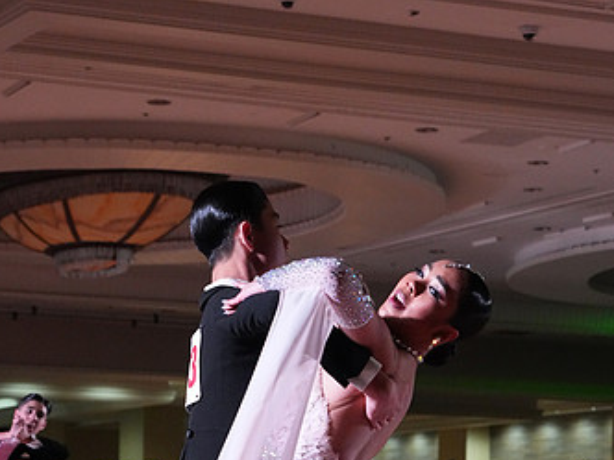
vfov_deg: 11.1
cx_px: 304
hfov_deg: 15.1
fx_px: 2324
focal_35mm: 131
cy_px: 534
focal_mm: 78
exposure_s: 1/400
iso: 8000
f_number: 5.6
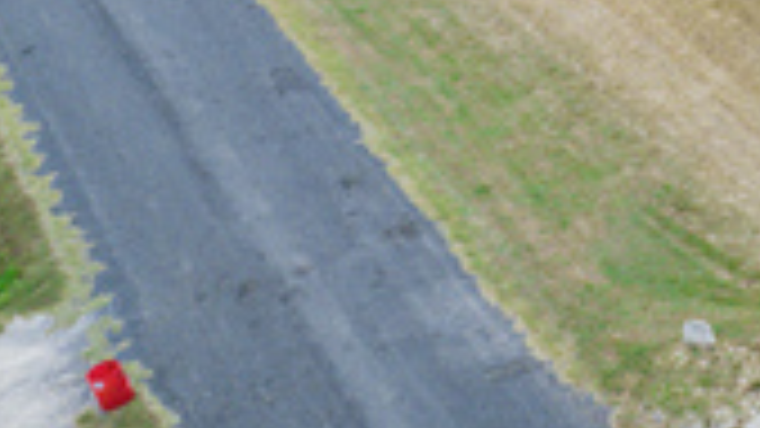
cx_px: 1124
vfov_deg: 12.6
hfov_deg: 20.9
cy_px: -360
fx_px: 1753
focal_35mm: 87
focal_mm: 8.38
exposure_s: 1/2000
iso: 200
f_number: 2.8
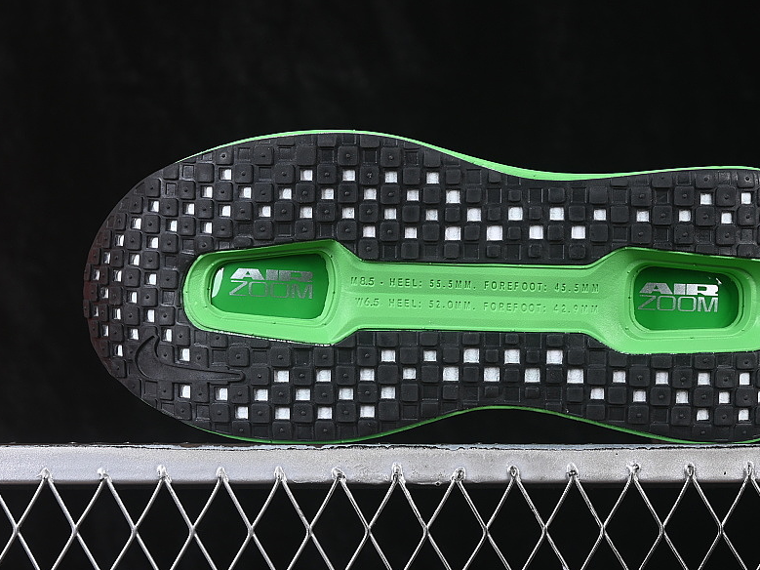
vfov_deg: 14.8
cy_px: 224
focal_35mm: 100
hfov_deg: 19.6
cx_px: 467
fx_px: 2195
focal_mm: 50
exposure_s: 1/60
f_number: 6.3
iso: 160
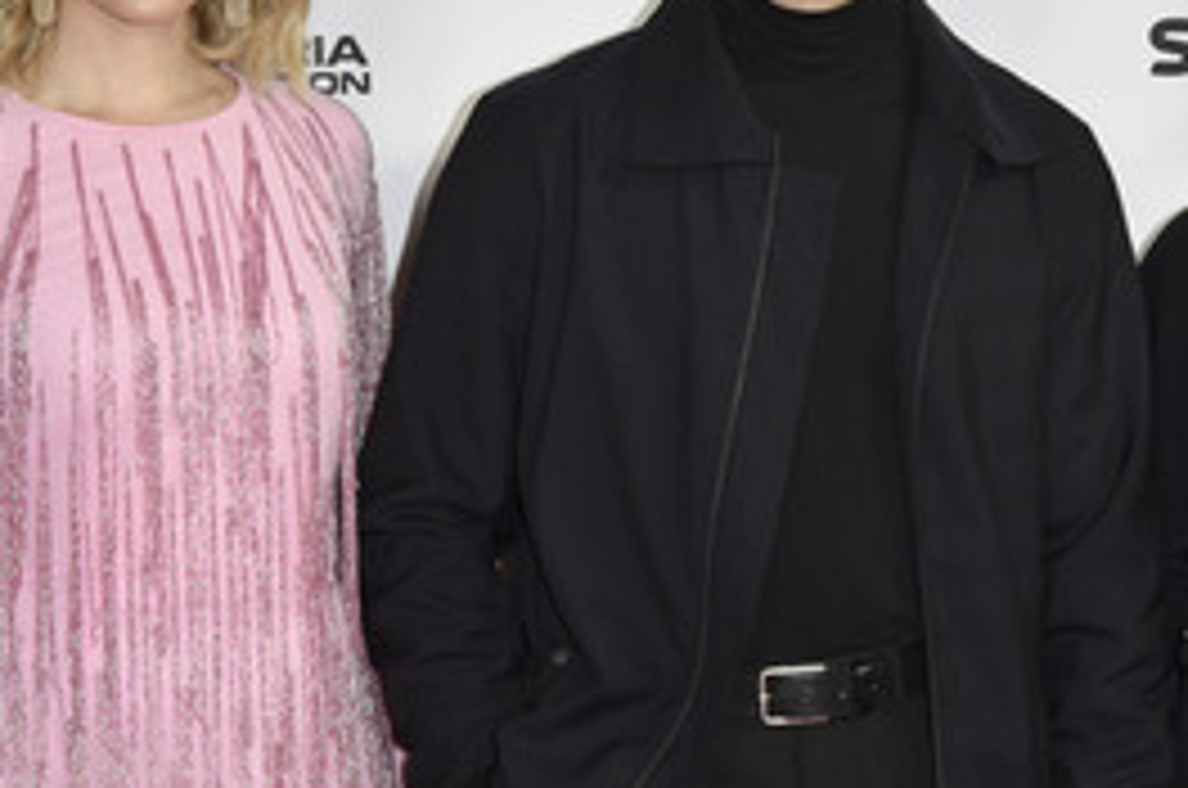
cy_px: 252
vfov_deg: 8.9
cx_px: 790
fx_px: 5073
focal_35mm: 154
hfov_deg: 13.3
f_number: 9
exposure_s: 1/250
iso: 2000
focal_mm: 90
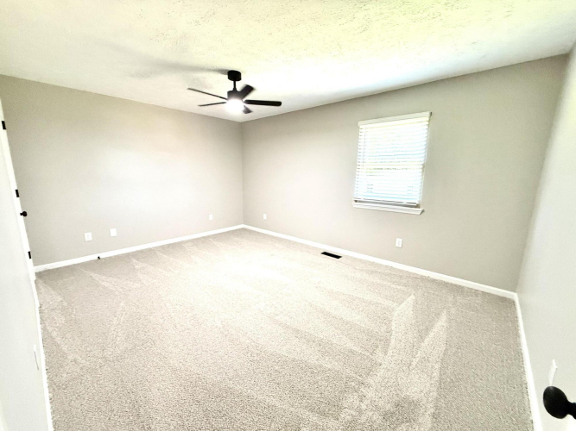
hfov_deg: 102.1
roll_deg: -1.1
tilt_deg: -10.8
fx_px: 233
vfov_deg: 85.7
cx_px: 288
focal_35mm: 14
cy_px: 216
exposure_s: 1/91
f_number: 2.2
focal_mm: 2.22
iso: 320
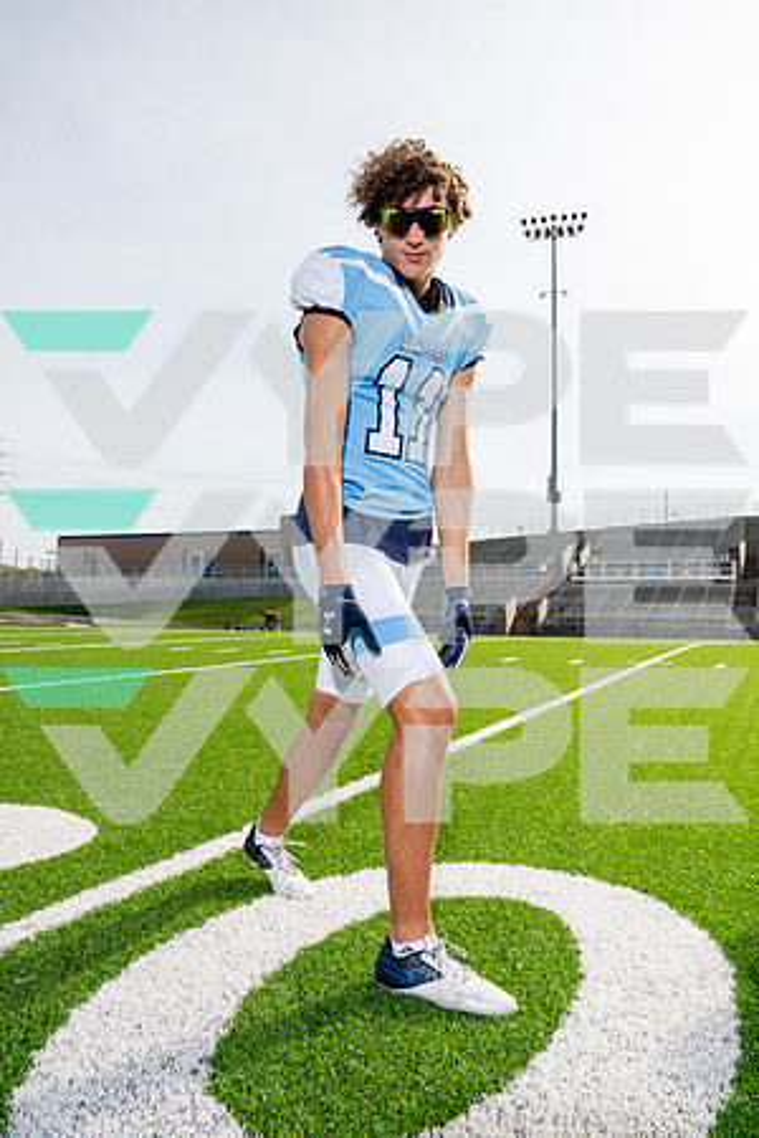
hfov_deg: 45.0
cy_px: 569
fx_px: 917
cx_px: 380
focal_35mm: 29
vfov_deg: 63.7
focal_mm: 29
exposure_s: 1/250
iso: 100
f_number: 8
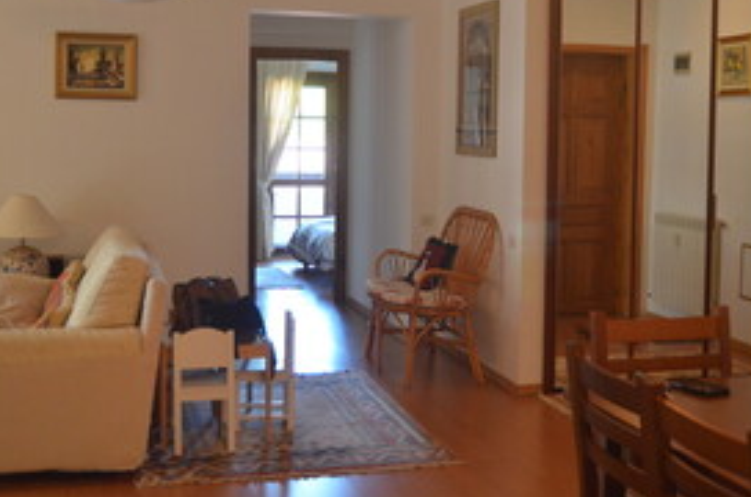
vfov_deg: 25.3
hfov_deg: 37.6
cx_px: 411
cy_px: 170
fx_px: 1103
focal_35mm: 53
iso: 1600
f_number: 3.8
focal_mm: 24
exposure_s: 1/80
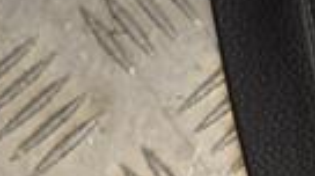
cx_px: 438
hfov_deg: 10.1
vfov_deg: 5.8
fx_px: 1735
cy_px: 56
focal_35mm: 208
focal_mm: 30
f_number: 7.1
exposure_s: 1/200
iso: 800
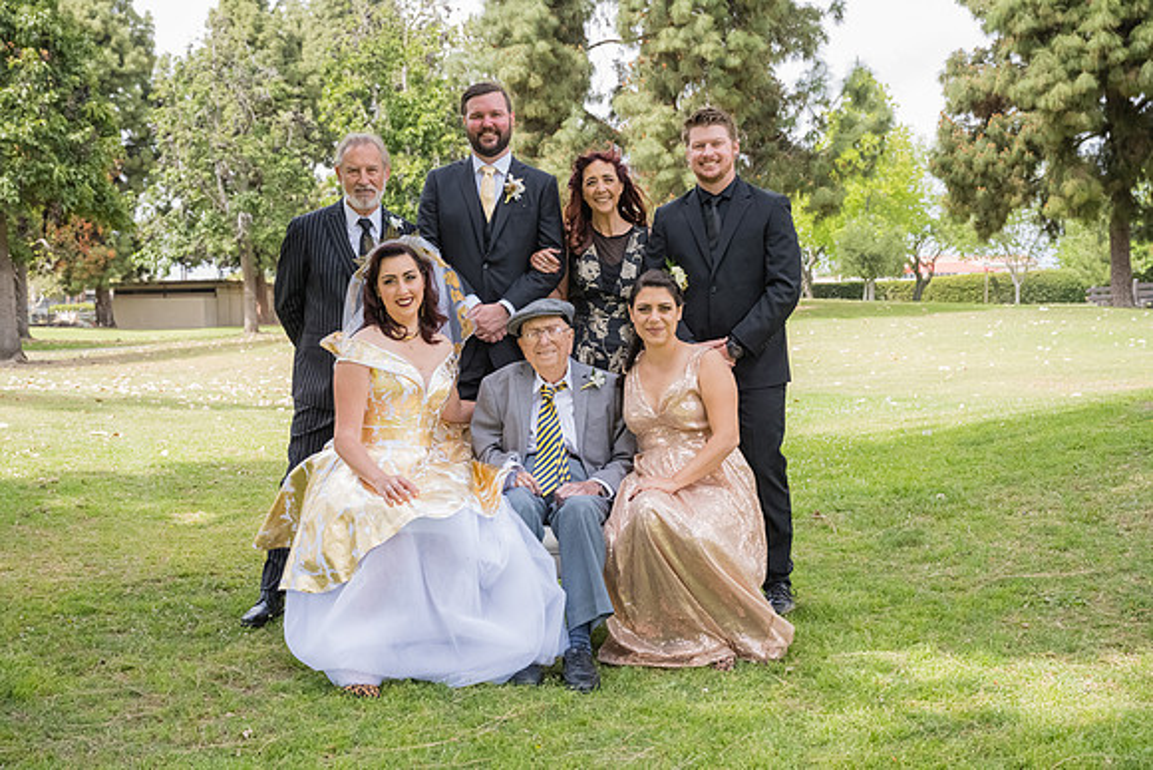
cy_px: 385
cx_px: 576
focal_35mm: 45
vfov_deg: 29.9
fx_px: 1442
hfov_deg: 43.6
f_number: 6.3
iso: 1250
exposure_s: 1/1000
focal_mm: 45
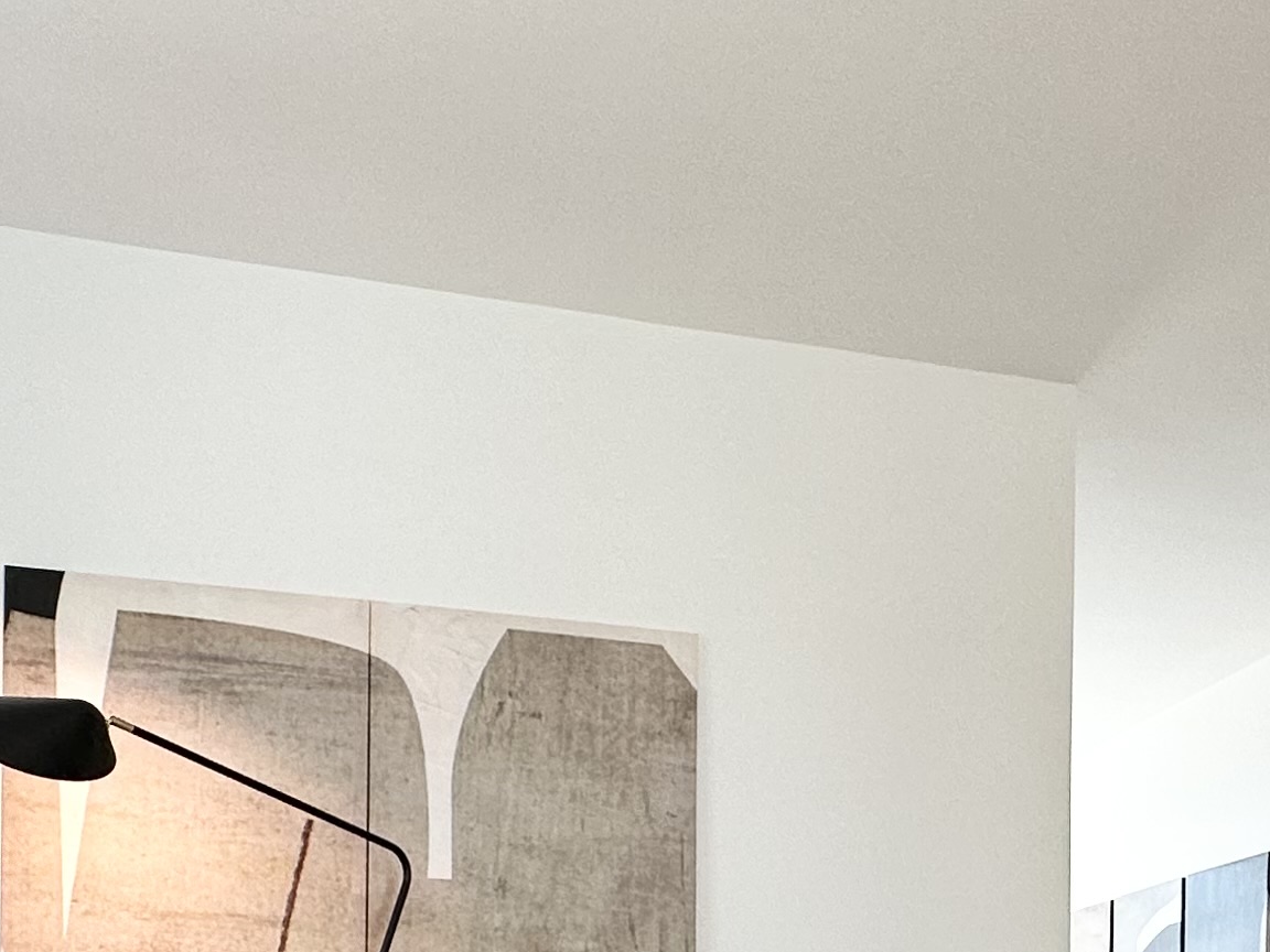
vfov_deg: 26.6
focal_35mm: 49
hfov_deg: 37.9
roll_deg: -0.4
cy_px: 1118
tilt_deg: +0.7
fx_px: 1798
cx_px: 952
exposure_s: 1/100
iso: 100
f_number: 2.2
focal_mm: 2.22
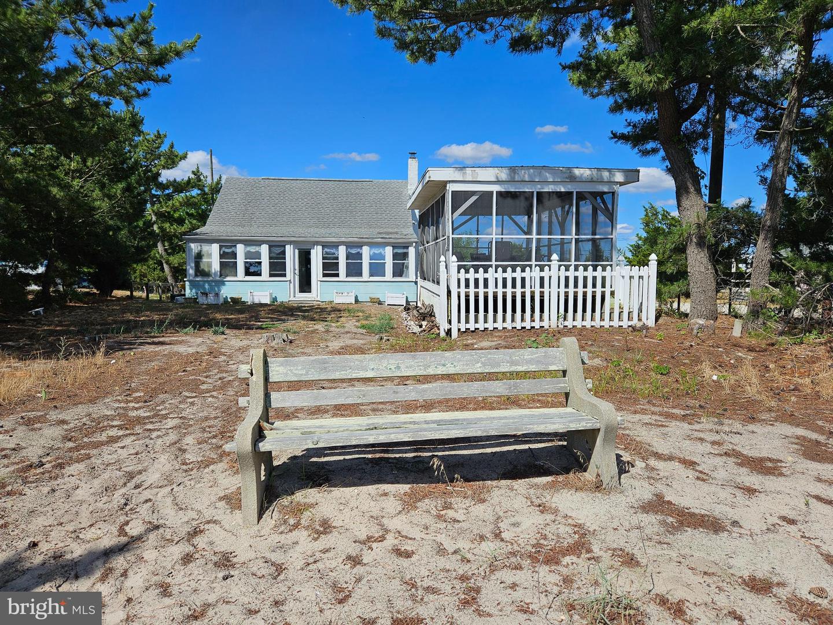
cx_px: 416
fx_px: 553
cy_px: 312
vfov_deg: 58.9
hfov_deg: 73.9
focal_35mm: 23
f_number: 1.8
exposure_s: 1/3059
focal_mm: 5.4
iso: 25
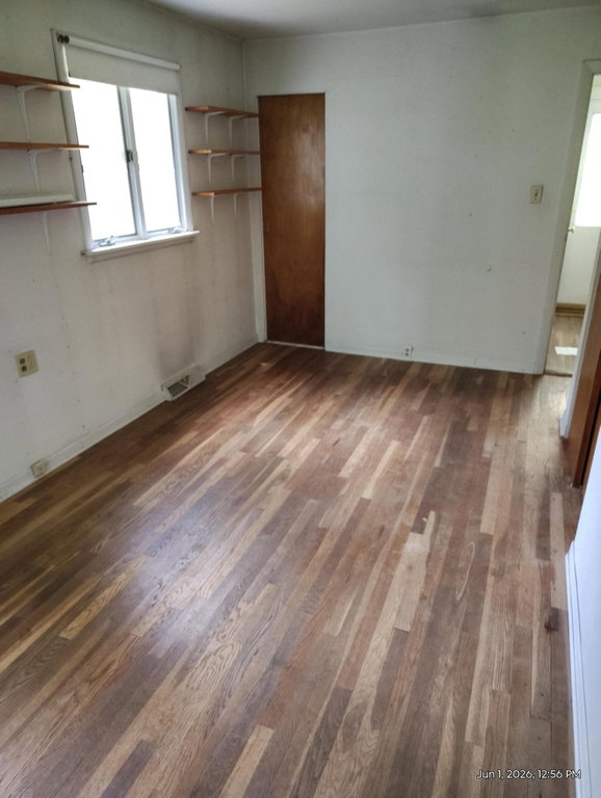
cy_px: 399
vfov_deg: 71.5
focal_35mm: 24
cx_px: 300
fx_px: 554
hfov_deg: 56.9
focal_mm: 5.56
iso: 1000
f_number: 1.8
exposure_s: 1/60
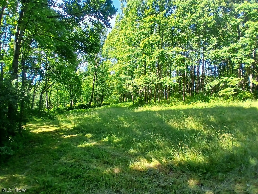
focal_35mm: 17
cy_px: 97
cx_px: 129
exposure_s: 1/139
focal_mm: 1.4
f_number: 2.2
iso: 50
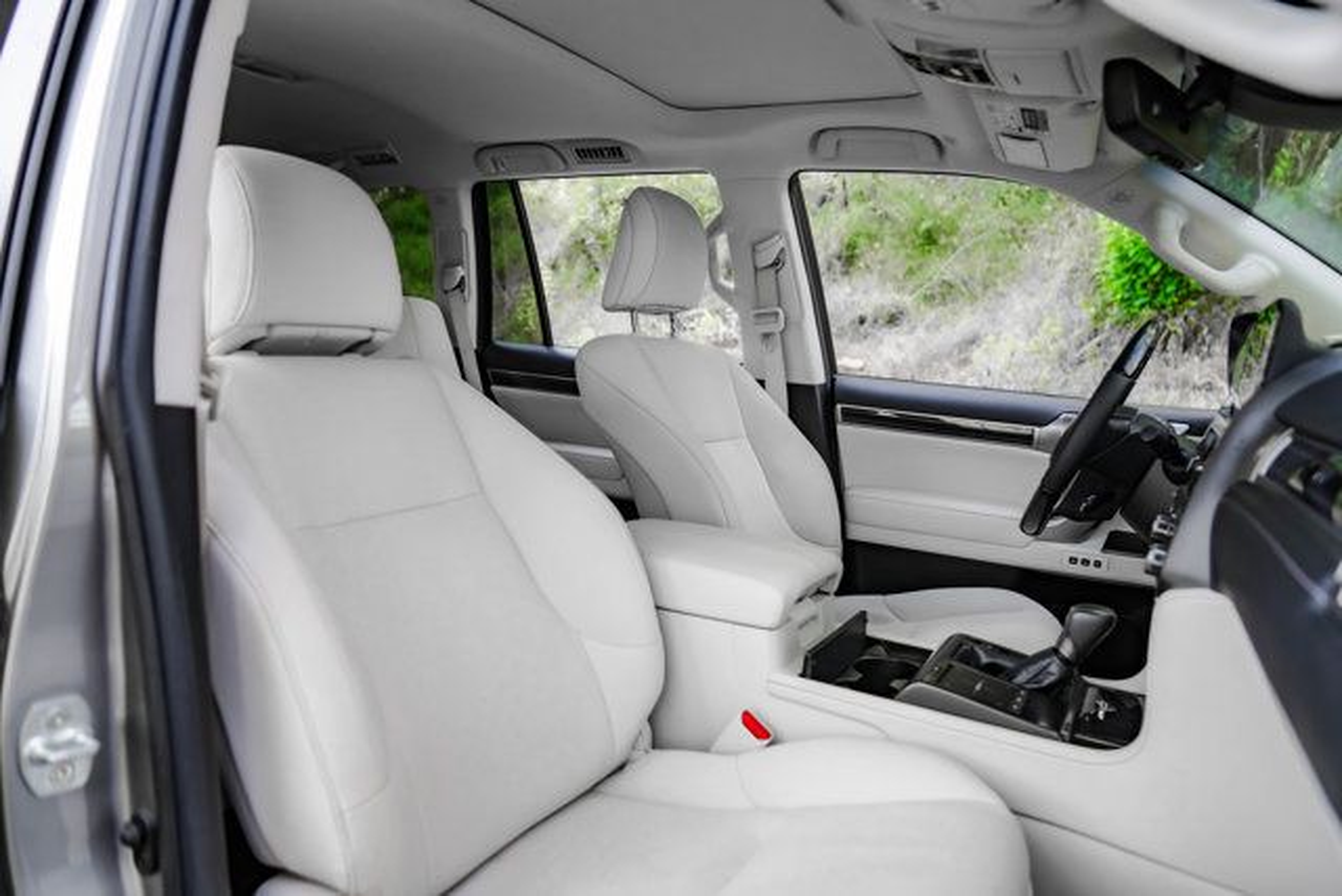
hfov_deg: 73.7
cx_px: 671
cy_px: 448
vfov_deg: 53.2
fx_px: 895
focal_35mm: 24
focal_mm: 24
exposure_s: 1/200
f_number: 2.8
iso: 640
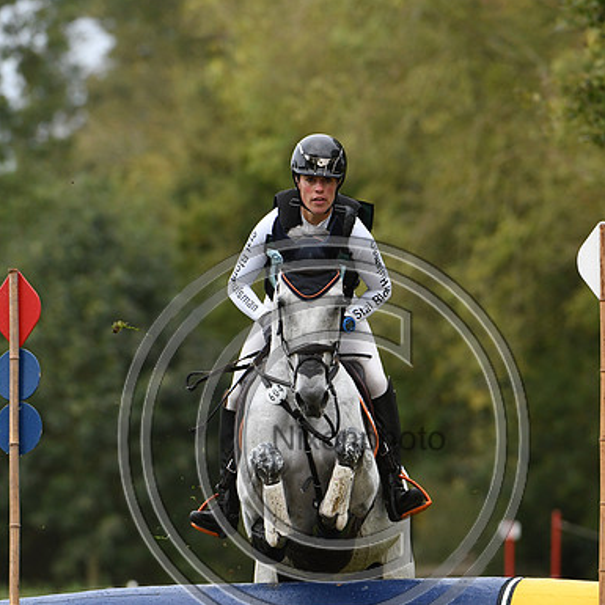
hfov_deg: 3.0
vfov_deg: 3.0
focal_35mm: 577
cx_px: 302
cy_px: 413
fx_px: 11409
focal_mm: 300
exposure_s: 1/1000
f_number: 5.6
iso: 1400
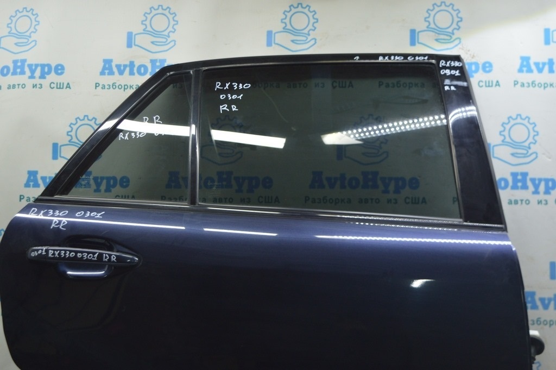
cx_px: 278
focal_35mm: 48
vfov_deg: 28.0
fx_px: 741
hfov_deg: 41.1
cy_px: 185
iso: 400
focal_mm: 32
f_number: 4.5
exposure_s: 1/40
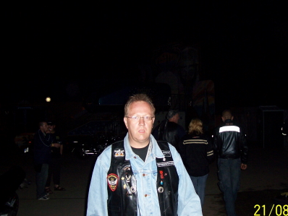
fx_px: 341
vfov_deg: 35.2
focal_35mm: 41
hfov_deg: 45.5
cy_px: 113
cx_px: 171
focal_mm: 5.6
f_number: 2.7
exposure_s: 1/60
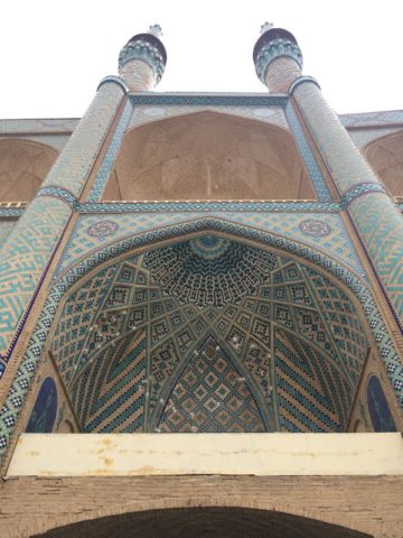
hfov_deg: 48.2
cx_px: 202
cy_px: 269
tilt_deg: +50.6
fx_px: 450
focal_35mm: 29
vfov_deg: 61.7
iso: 32
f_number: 2.2
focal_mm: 4.15
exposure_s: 1/1368
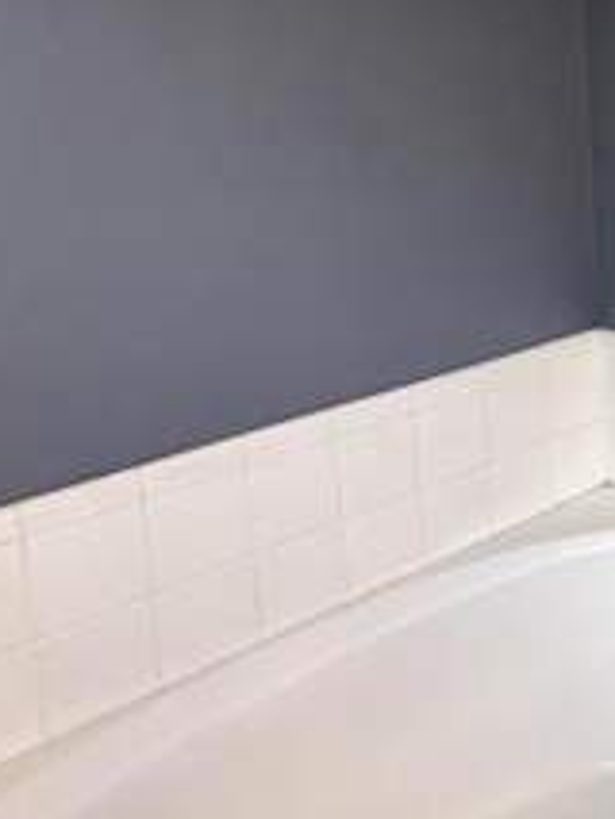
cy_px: 146
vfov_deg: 42.4
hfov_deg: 28.8
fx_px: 994
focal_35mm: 42
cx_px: 776
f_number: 2.2
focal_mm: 2.22
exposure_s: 1/60
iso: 250
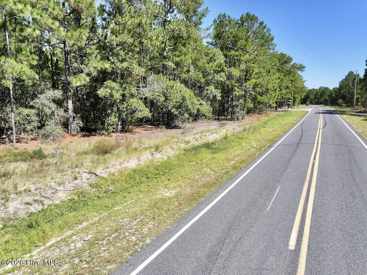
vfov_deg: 56.8
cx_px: 184
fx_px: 254
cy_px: 138
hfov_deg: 71.6
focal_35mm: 24
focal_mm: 12.29
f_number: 2.8
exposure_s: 1/80
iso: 100
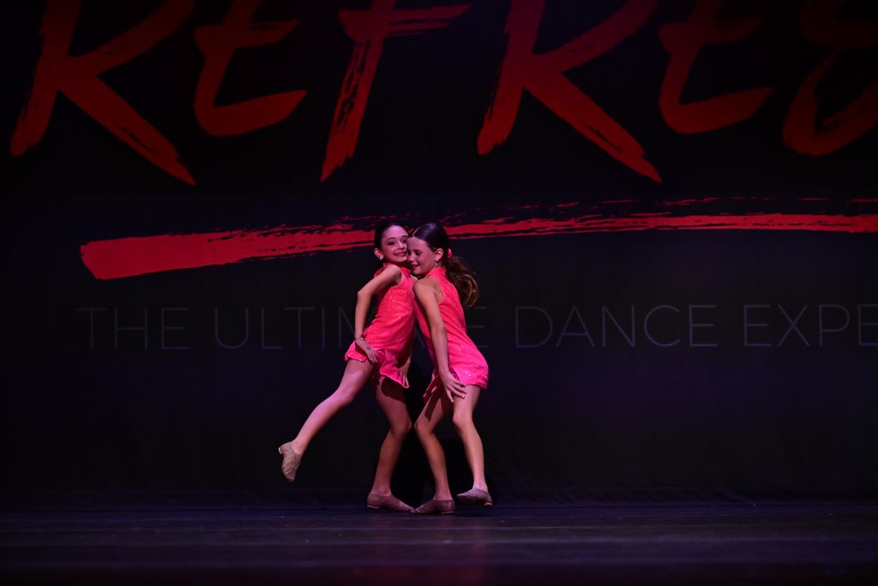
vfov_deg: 12.5
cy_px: 293
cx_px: 439
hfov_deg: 18.6
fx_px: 2683
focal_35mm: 110
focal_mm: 110
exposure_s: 1/800
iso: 2500
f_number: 2.8
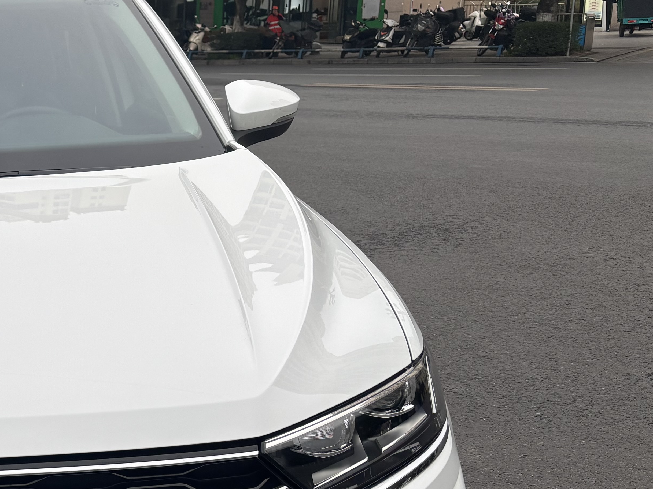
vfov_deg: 24.0
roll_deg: +1.3
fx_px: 1151
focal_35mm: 61
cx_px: -106
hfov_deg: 28.1
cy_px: 306
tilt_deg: -14.9
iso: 40
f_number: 1.6
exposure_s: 1/121
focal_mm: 5.96
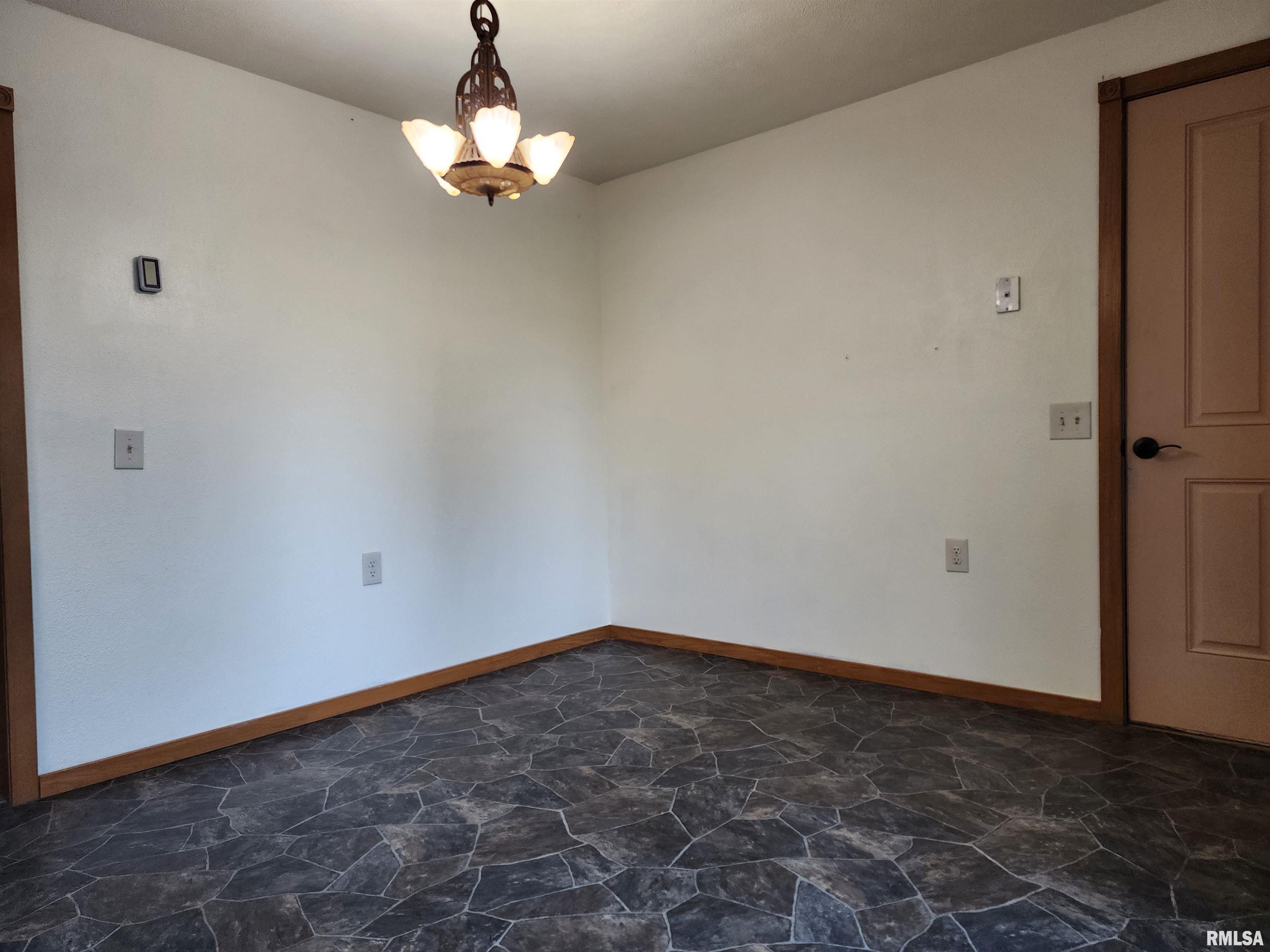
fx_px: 844
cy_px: 476
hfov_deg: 73.9
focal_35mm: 23
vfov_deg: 58.9
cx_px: 635
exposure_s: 1/120
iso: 200
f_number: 1.8
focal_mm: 6.4
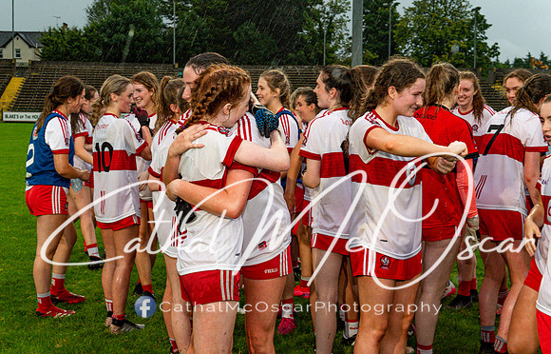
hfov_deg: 38.9
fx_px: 777
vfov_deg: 25.6
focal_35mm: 51
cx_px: 233
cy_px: 142
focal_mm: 44
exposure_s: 1/200
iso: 1600
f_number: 5
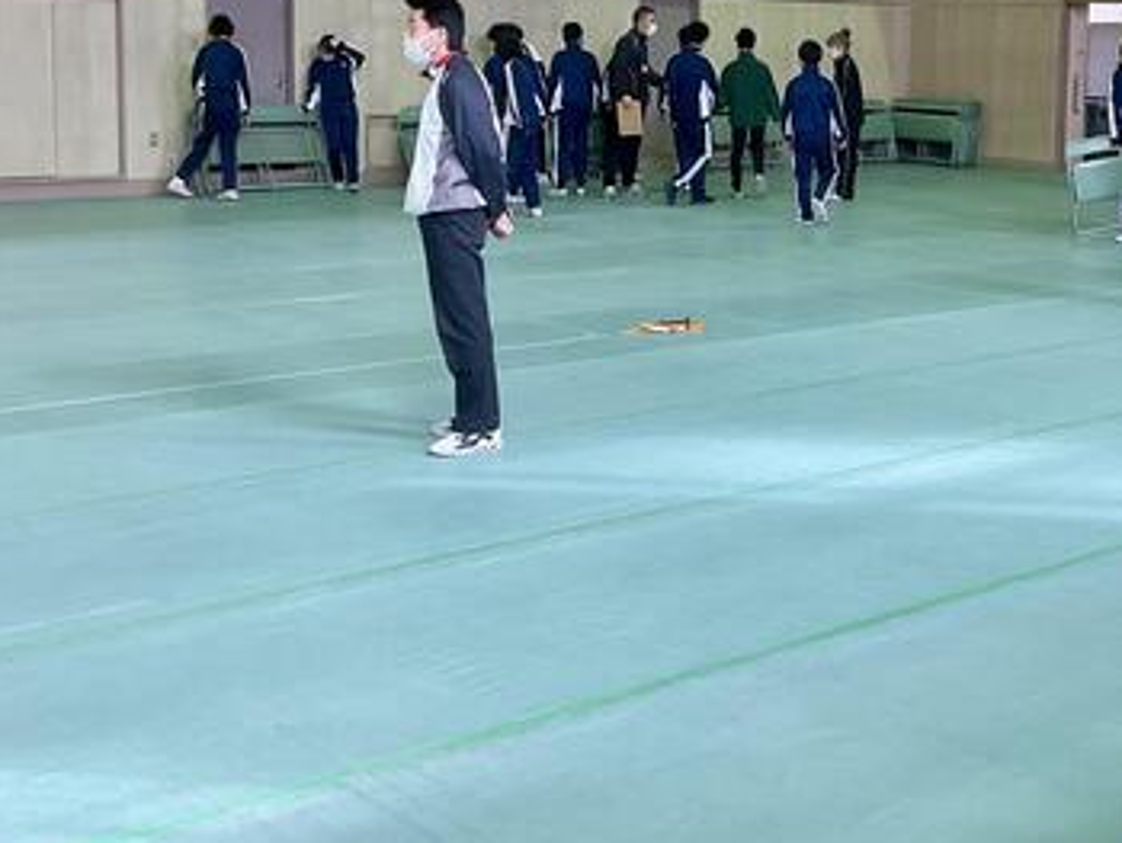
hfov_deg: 32.7
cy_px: 229
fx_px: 1881
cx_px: 801
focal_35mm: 58
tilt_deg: -5.3
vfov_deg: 25.0
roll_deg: -3.7
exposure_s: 1/60
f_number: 1.8
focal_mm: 3
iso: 50
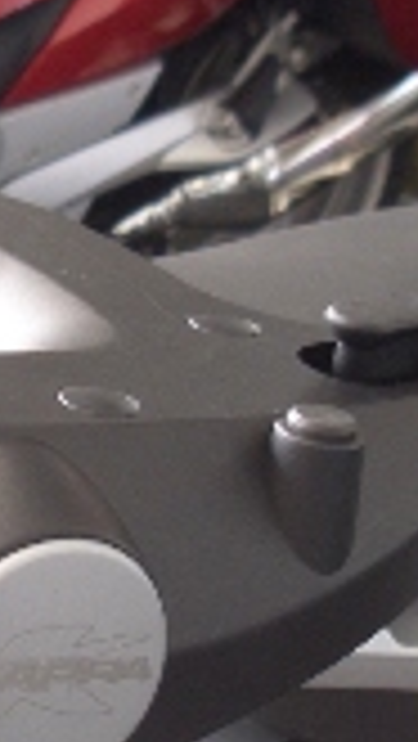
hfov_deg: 9.8
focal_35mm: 121
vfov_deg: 17.7
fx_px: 2381
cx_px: -126
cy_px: 369
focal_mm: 6.8
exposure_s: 1/13
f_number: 2.8
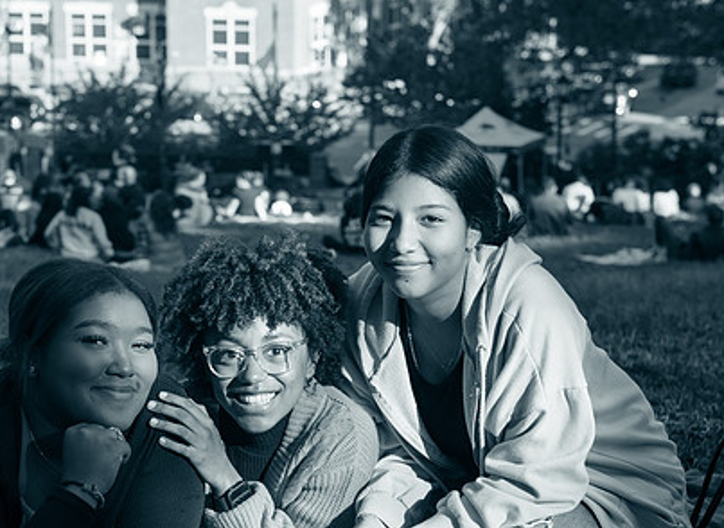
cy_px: 405
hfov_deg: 20.8
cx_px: 244
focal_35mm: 95
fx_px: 1968
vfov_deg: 15.2
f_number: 4
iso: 250
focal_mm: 52
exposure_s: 1/500
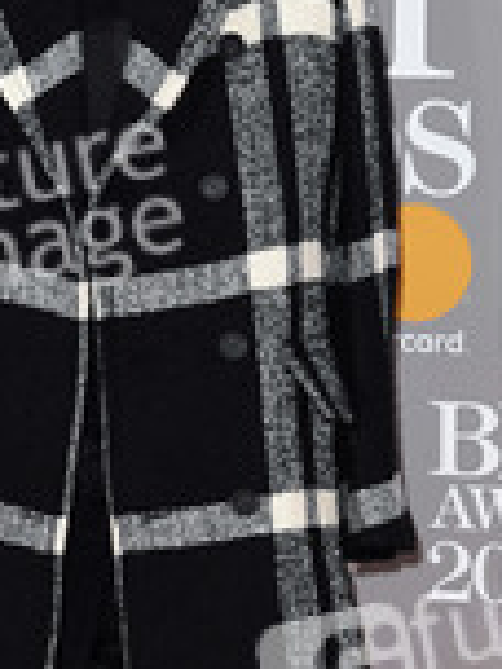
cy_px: 449
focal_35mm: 198
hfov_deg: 7.5
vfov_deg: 10.0
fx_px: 3829
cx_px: 86
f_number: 5.6
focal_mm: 78
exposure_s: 1/250
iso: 400
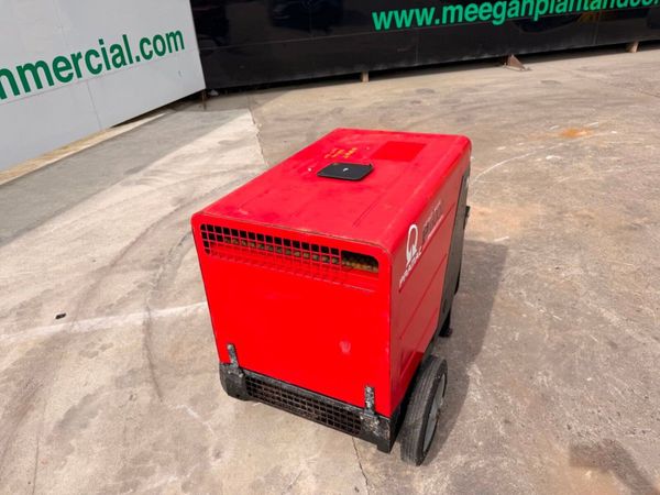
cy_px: 248
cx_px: 330
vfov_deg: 56.8
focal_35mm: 24
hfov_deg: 71.6
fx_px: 458
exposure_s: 1/4673
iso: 80
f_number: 1.78
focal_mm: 6.76
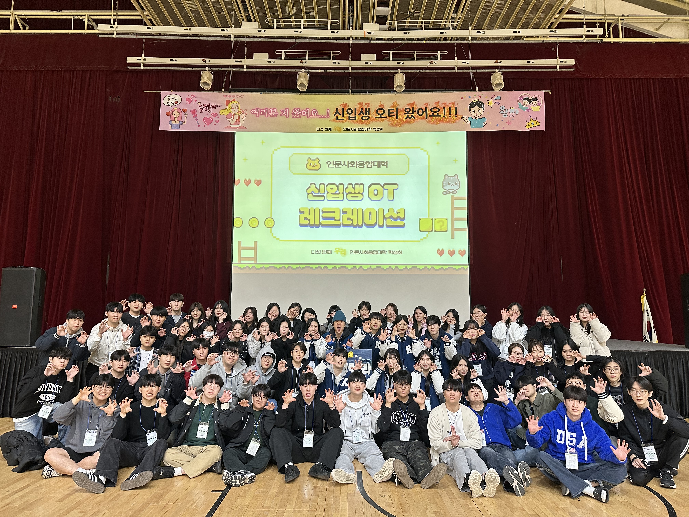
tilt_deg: +6.8
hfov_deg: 71.6
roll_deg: -0.1
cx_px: 344
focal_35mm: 24
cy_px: 258
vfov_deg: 56.8
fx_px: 478
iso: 250
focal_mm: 6.86
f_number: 1.78
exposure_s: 1/60
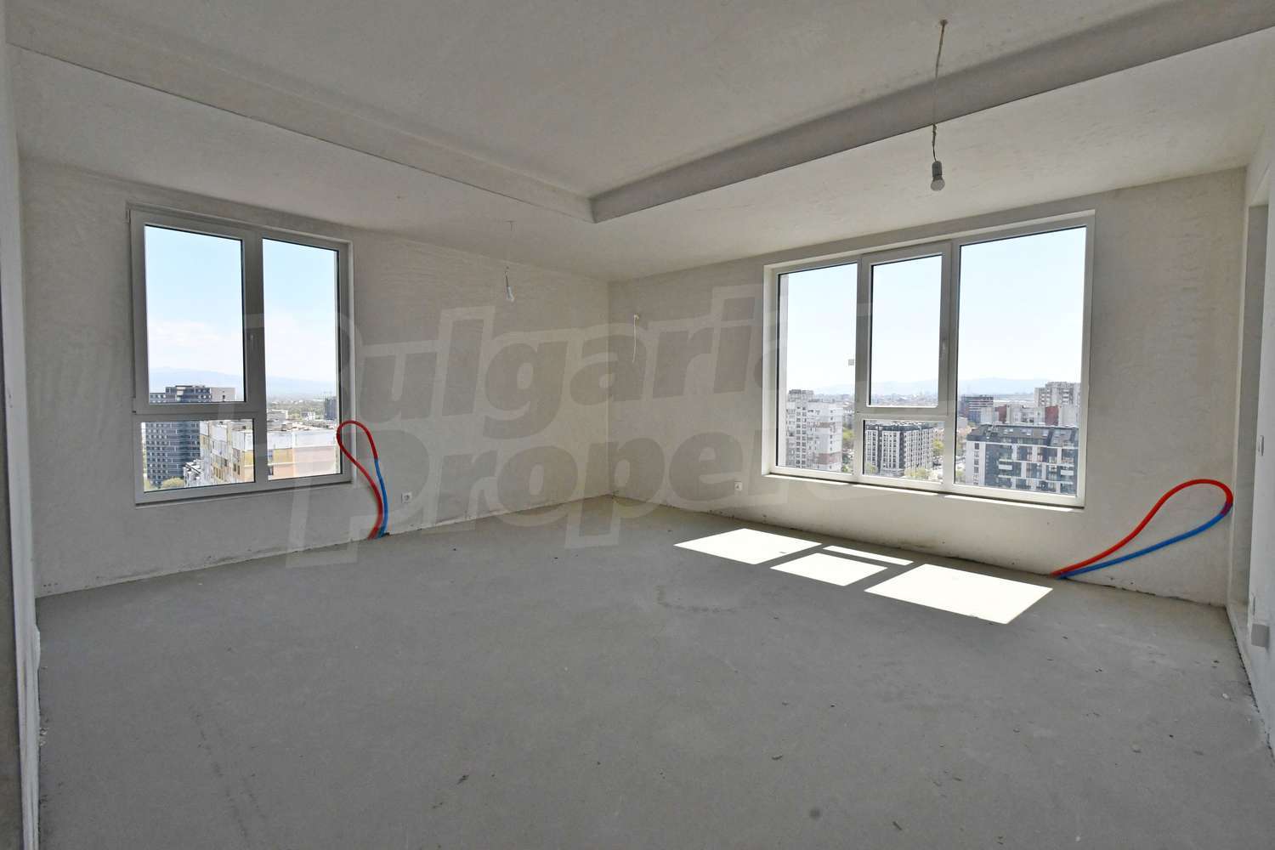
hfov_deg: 100.4
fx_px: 531
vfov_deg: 77.3
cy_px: 425
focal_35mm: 15
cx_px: 638
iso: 1600
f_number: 13
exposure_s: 1/640
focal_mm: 10
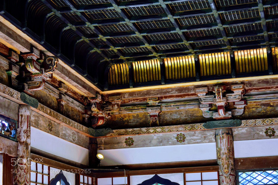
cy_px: 92
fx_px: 637
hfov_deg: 24.6
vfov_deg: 16.5
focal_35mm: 82
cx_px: 139
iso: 400
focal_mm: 55
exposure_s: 1/100
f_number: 5.6
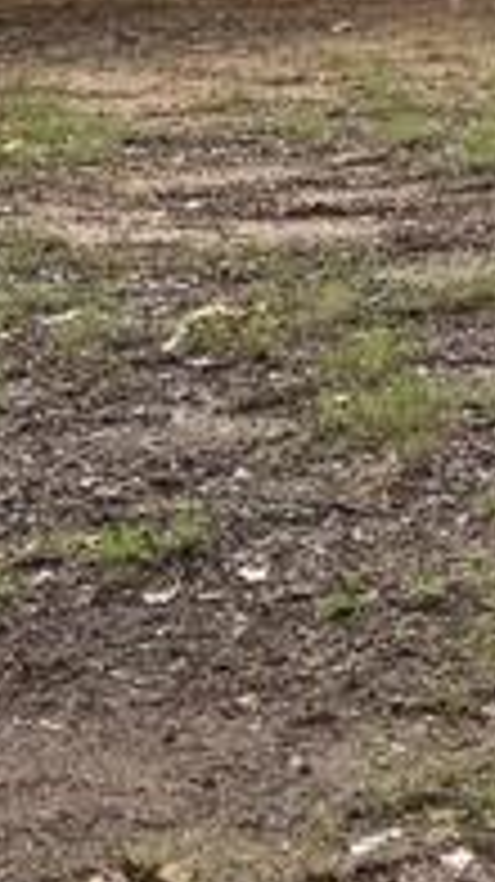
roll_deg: -1.5
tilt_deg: +7.3
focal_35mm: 148
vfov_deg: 13.2
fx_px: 3459
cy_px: -652
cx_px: 1760
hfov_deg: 6.9
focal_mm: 5.96
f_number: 1.6
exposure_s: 1/844
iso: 50
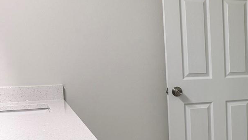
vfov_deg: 17.1
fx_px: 460
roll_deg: -0.7
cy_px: 106
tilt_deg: -7.8
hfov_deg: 26.0
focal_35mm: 70
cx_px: 317
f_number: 1.78
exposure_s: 1/120
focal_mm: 6.76
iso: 100
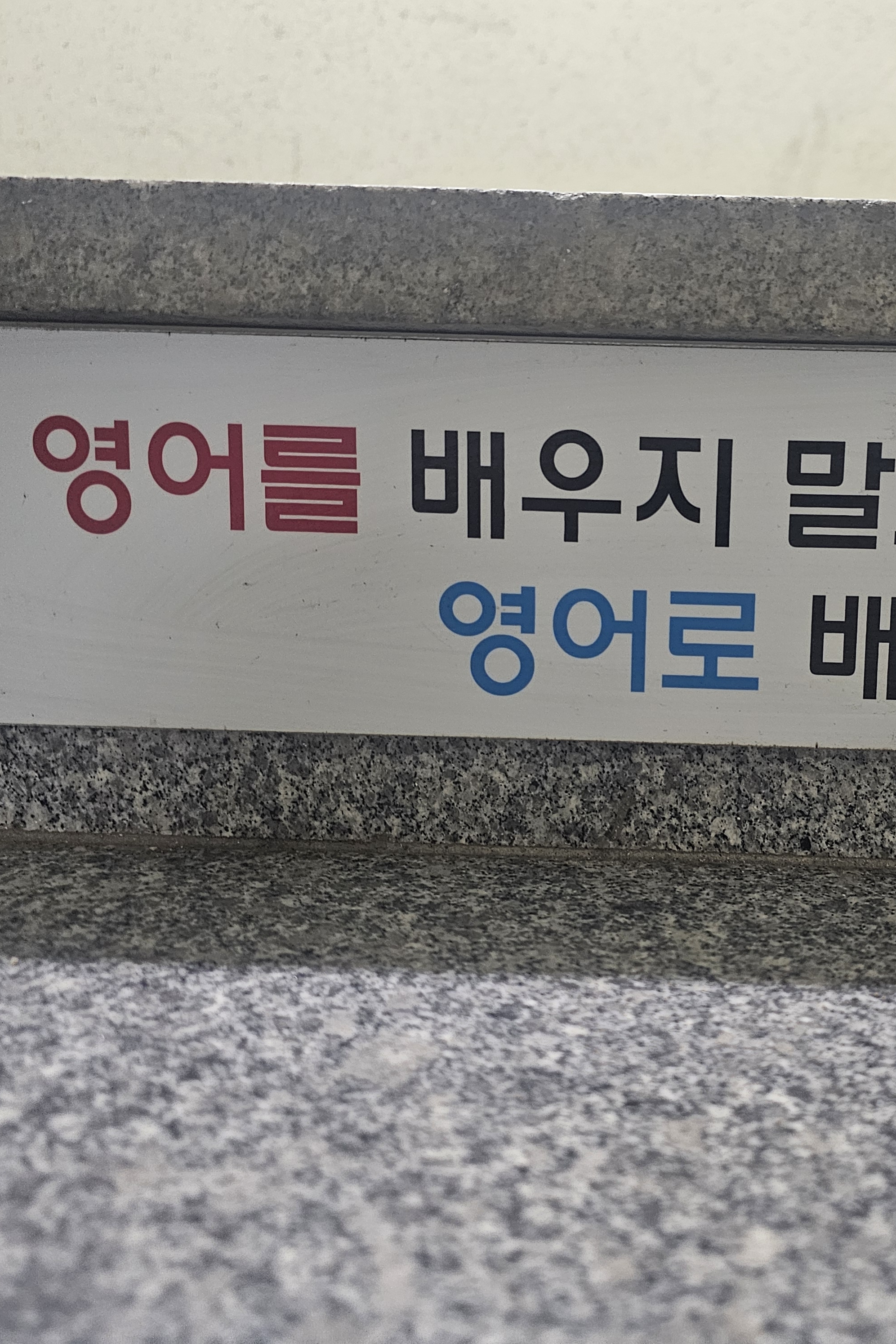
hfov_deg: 39.9
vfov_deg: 58.7
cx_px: 679
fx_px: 1195
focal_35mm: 32
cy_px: 673
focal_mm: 6.3
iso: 640
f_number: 1.7
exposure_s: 1/24
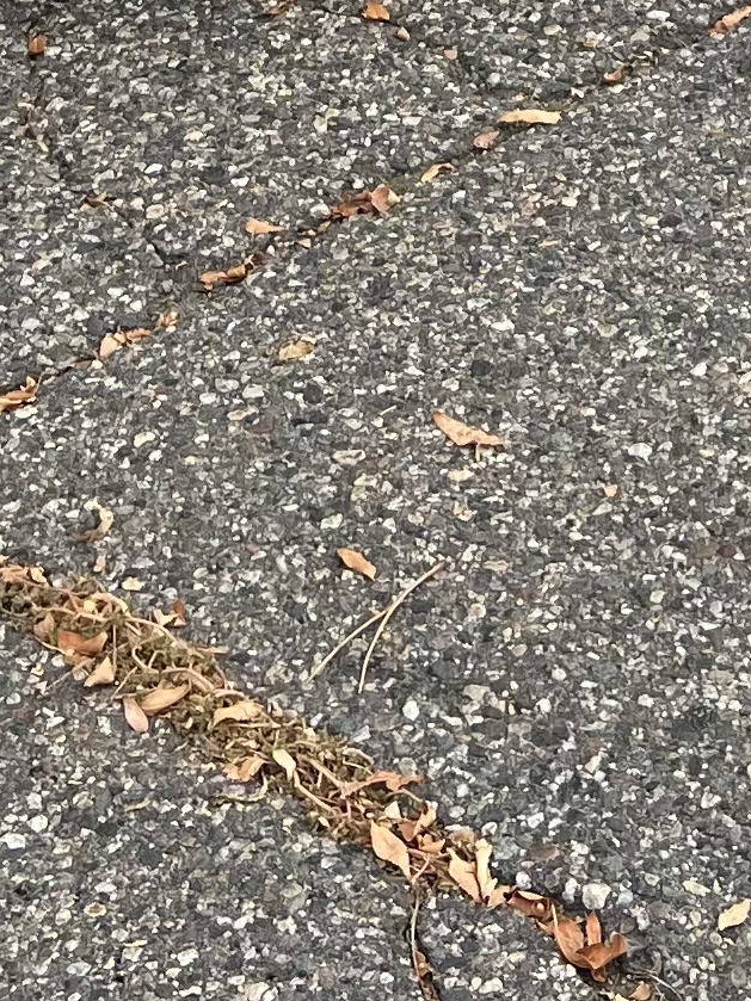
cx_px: 441
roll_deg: +2.8
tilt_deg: -10.2
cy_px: -963
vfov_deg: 13.6
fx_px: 3617
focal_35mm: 125
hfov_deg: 11.9
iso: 50
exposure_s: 1/480
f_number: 1.5
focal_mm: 5.7
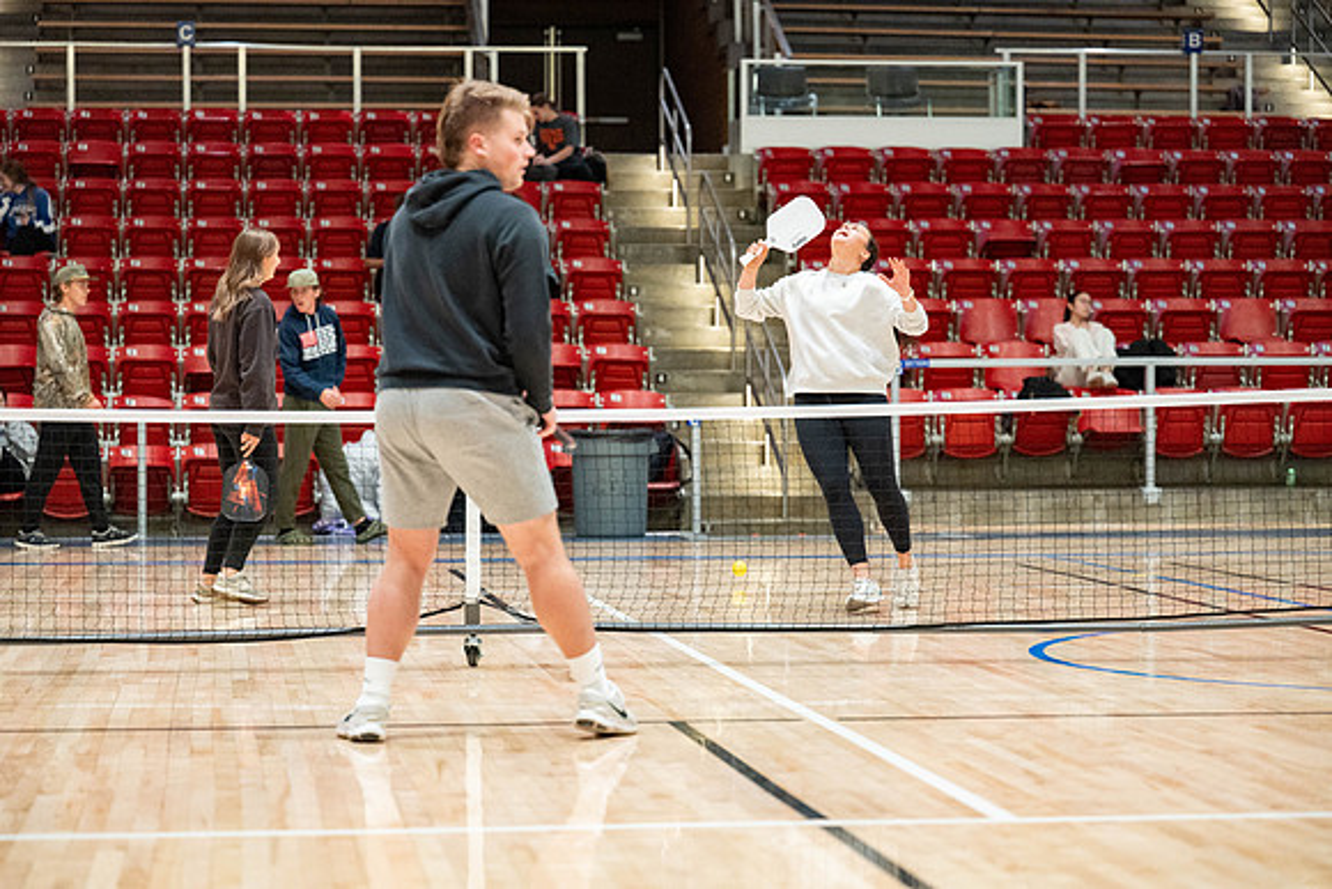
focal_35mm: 93
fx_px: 3442
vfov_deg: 14.7
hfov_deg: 21.9
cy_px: 444
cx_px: 666
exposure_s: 1/500
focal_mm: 93
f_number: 2.8
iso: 5000
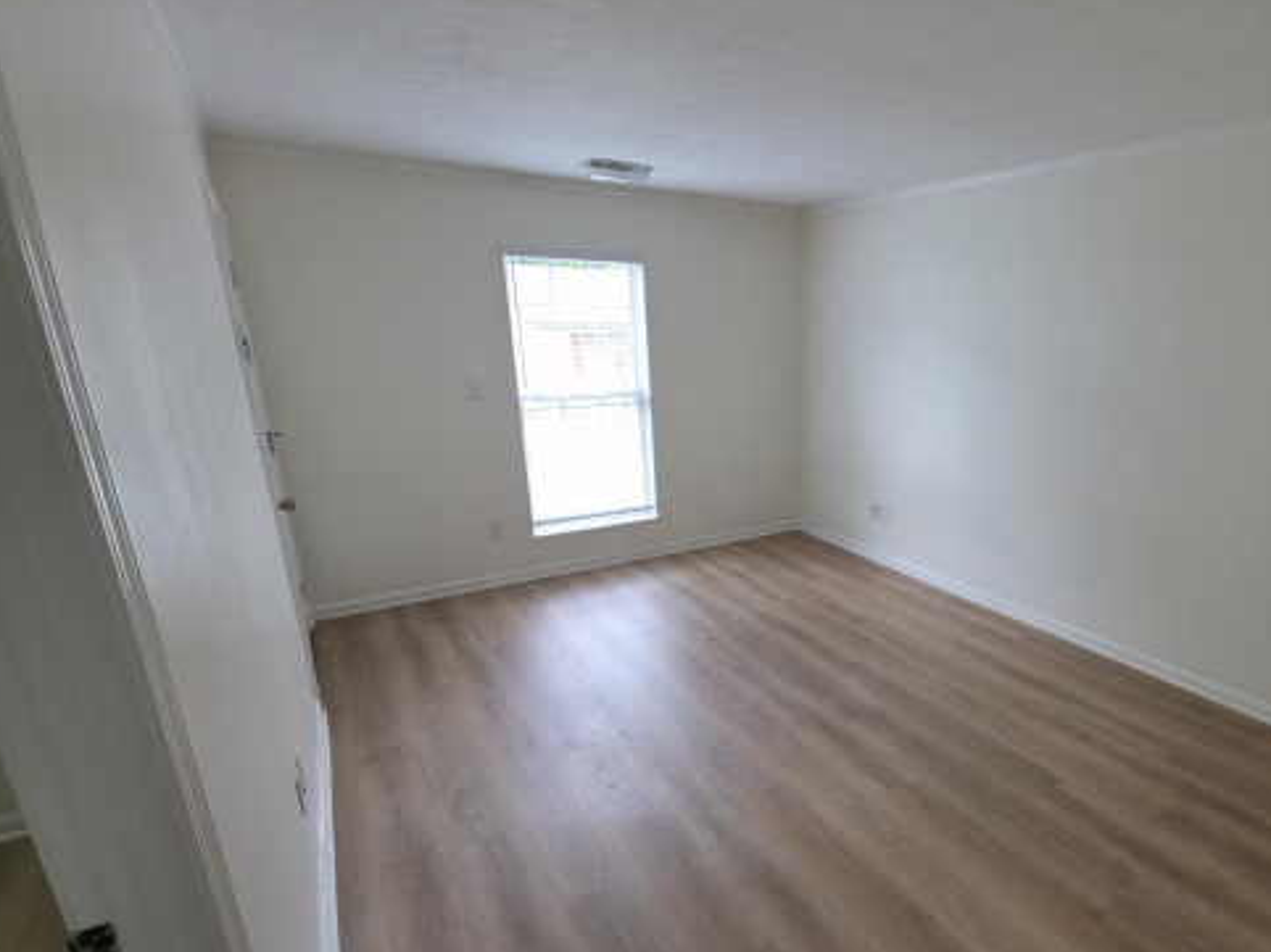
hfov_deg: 86.1
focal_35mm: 18
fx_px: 661
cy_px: 541
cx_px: 795
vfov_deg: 71.2
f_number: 1.9
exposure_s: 1/126
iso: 40
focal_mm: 2.2
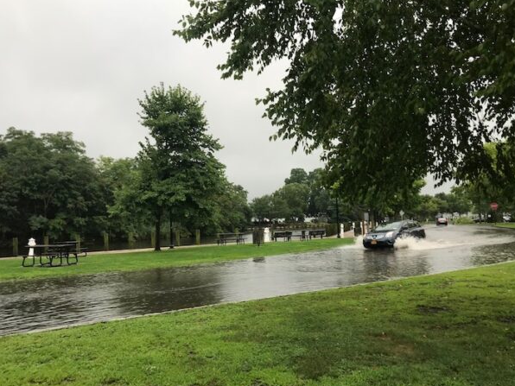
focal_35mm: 32
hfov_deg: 56.8
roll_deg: +1.6
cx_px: 252
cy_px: 190
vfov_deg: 44.2
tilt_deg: +3.9
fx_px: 476
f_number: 1.8
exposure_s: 1/151
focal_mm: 3.99
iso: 20
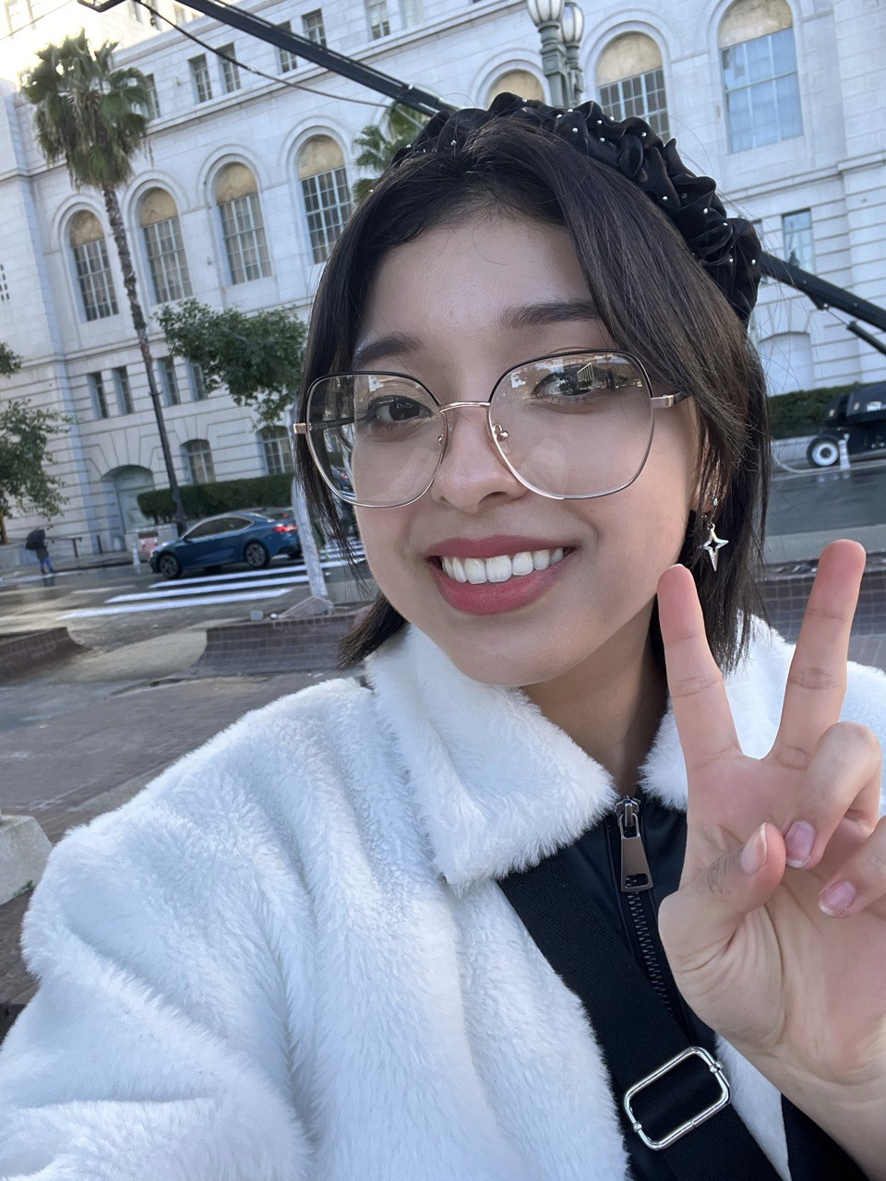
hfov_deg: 46.8
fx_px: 1024
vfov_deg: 60.0
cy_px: 590
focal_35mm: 30
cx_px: 443
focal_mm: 2.71
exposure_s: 1/121
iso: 40
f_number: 2.2
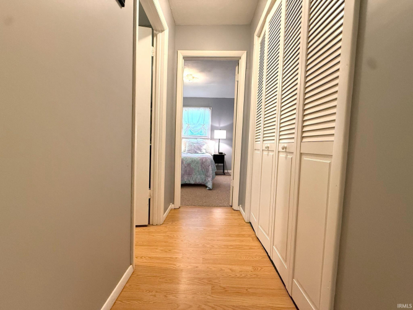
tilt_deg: -3.5
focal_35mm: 14
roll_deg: -1.1
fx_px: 167
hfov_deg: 102.1
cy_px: 155
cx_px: 206
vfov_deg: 85.7
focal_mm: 2.22
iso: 400
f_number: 2.2
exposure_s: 1/60
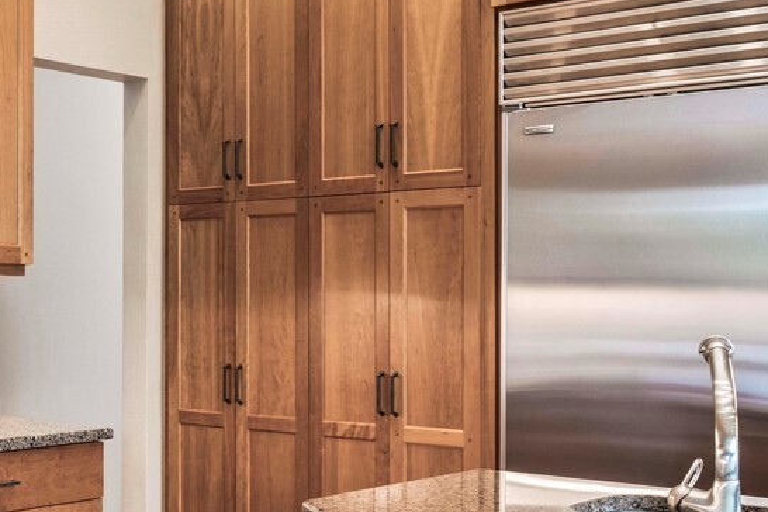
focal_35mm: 59
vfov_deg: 23.0
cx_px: 81
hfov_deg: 32.3
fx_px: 1259
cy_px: 306
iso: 400
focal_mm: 12.6
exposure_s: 1/2.5
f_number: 8
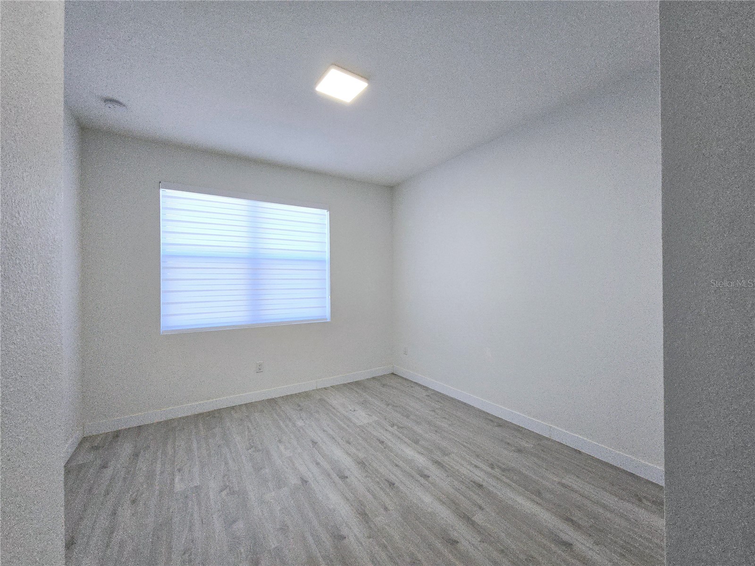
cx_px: 378
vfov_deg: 89.9
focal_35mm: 13
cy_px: 283
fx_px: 284
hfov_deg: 106.2
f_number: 2.2
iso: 80
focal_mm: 2.2
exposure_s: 1/120
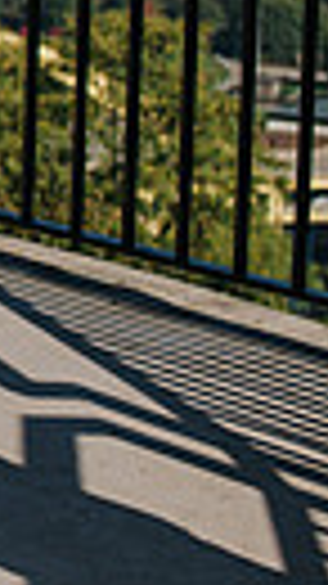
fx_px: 2709
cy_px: -180
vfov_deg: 11.9
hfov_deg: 6.1
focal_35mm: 175
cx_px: -861
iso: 100
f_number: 3.2
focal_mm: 35
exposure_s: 1/1600
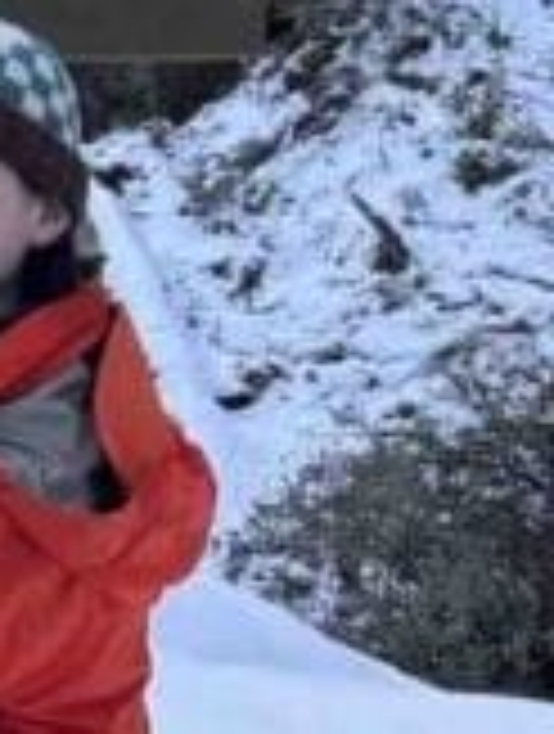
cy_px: -162
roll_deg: +0.7
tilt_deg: -1.3
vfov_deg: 11.8
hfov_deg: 7.8
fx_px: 3465
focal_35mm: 163
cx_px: -1167
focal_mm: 5.96
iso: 40
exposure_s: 1/121
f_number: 1.6
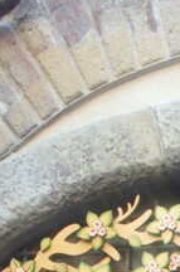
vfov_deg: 18.7
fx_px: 671
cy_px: 466
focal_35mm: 89
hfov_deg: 14.0
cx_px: 293
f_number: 4
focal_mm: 16
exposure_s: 1/160
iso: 200
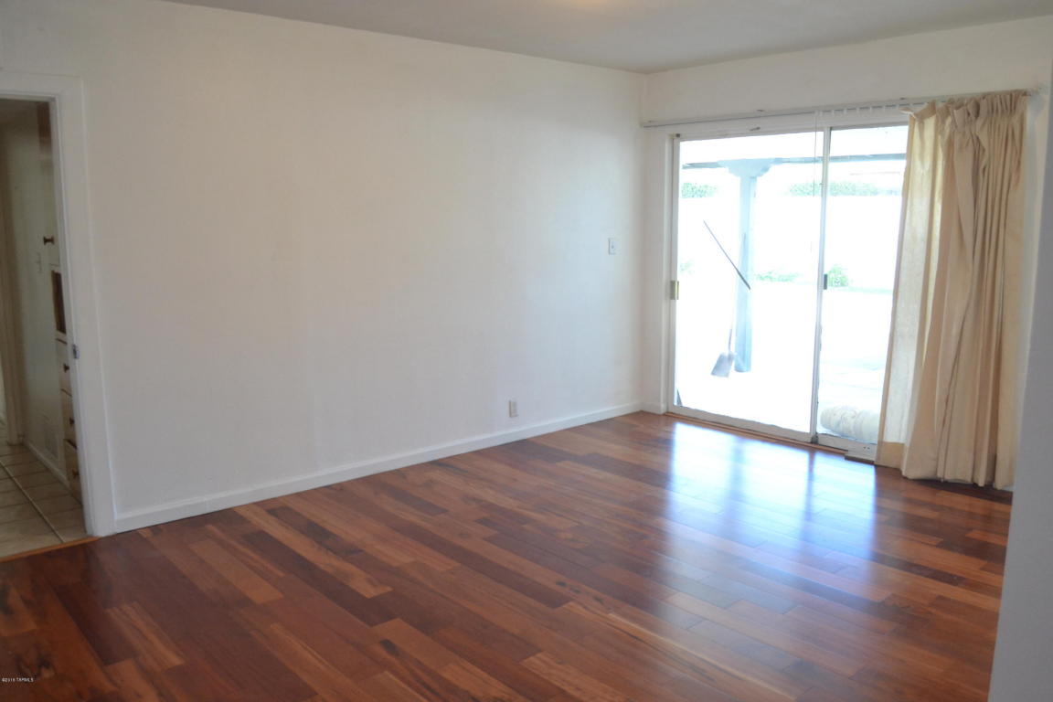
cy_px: 351
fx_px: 790
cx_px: 526
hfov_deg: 67.4
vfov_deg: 47.9
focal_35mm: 27
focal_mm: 18
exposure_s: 1/80
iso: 1400
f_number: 6.3
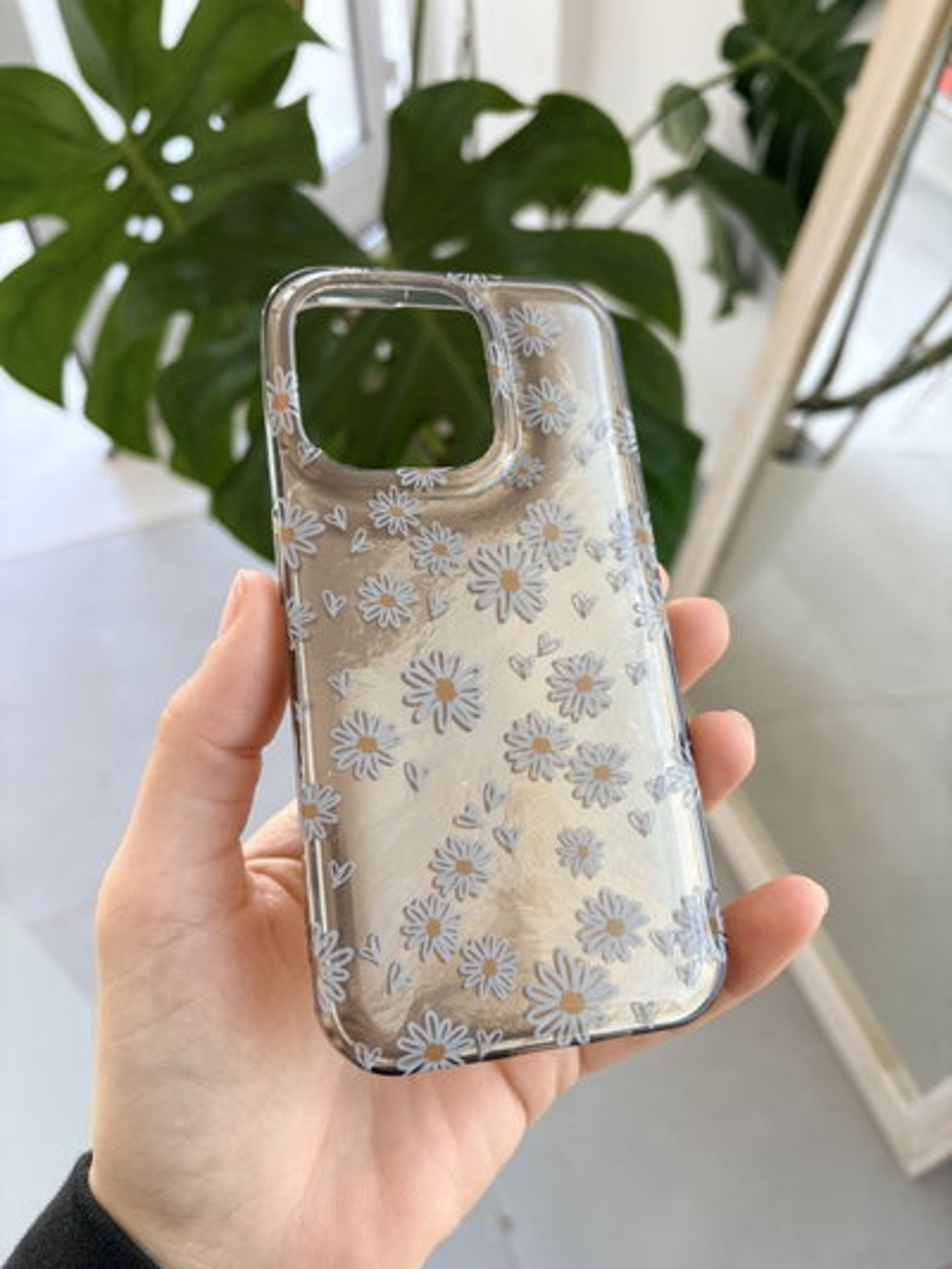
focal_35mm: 26
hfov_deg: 53.1
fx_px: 953
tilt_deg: -49.5
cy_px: 634
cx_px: 476
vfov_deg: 67.3
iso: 100
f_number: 1.6
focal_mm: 5.96
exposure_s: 1/121
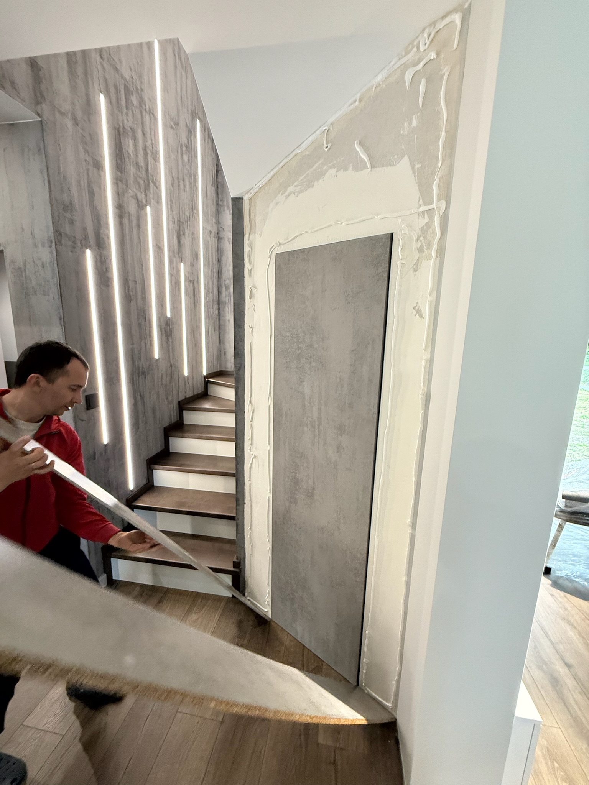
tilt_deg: -8.6
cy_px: 392
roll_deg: -1.6
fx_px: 318
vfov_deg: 102.1
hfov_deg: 85.7
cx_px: 294
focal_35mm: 14
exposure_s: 1/50
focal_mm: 2.22
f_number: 2.2
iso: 320
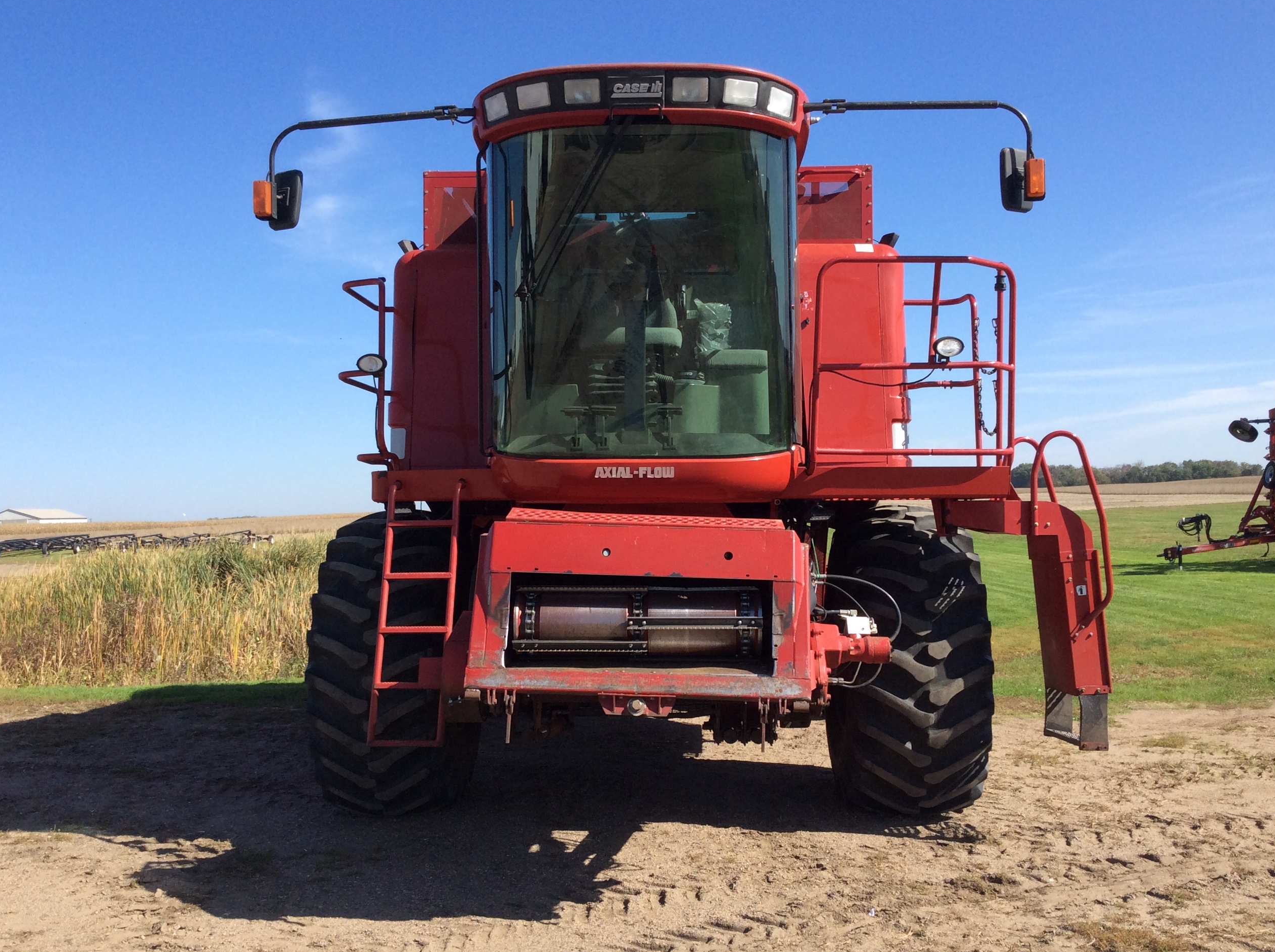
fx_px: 1214
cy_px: 476
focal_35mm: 33
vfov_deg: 42.8
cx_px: 648
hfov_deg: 55.4
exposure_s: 1/1059
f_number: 2.4
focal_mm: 3.3
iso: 32
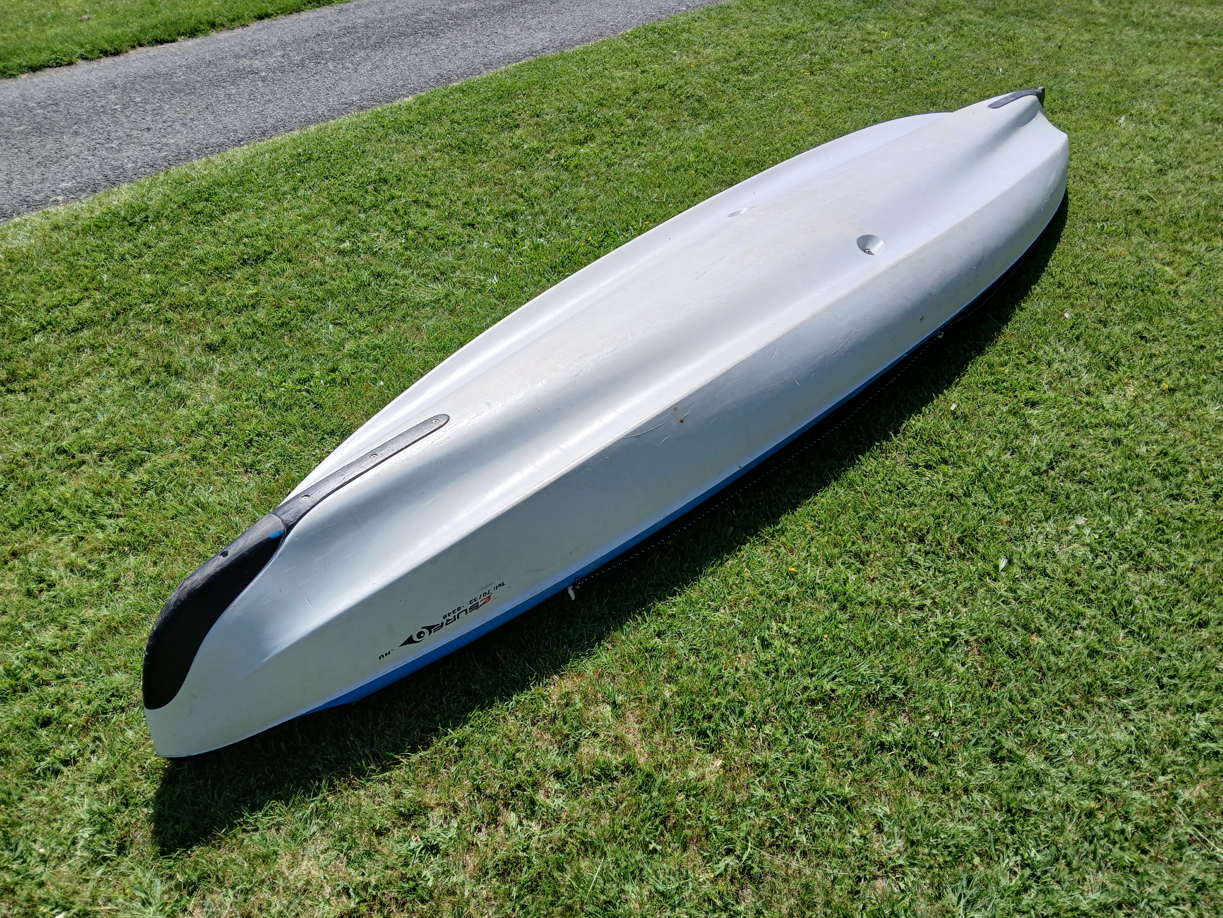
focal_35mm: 26
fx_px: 919
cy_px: 459
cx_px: 612
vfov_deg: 53.1
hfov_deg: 67.3
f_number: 1.8
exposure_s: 1/910
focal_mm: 3.98
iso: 20
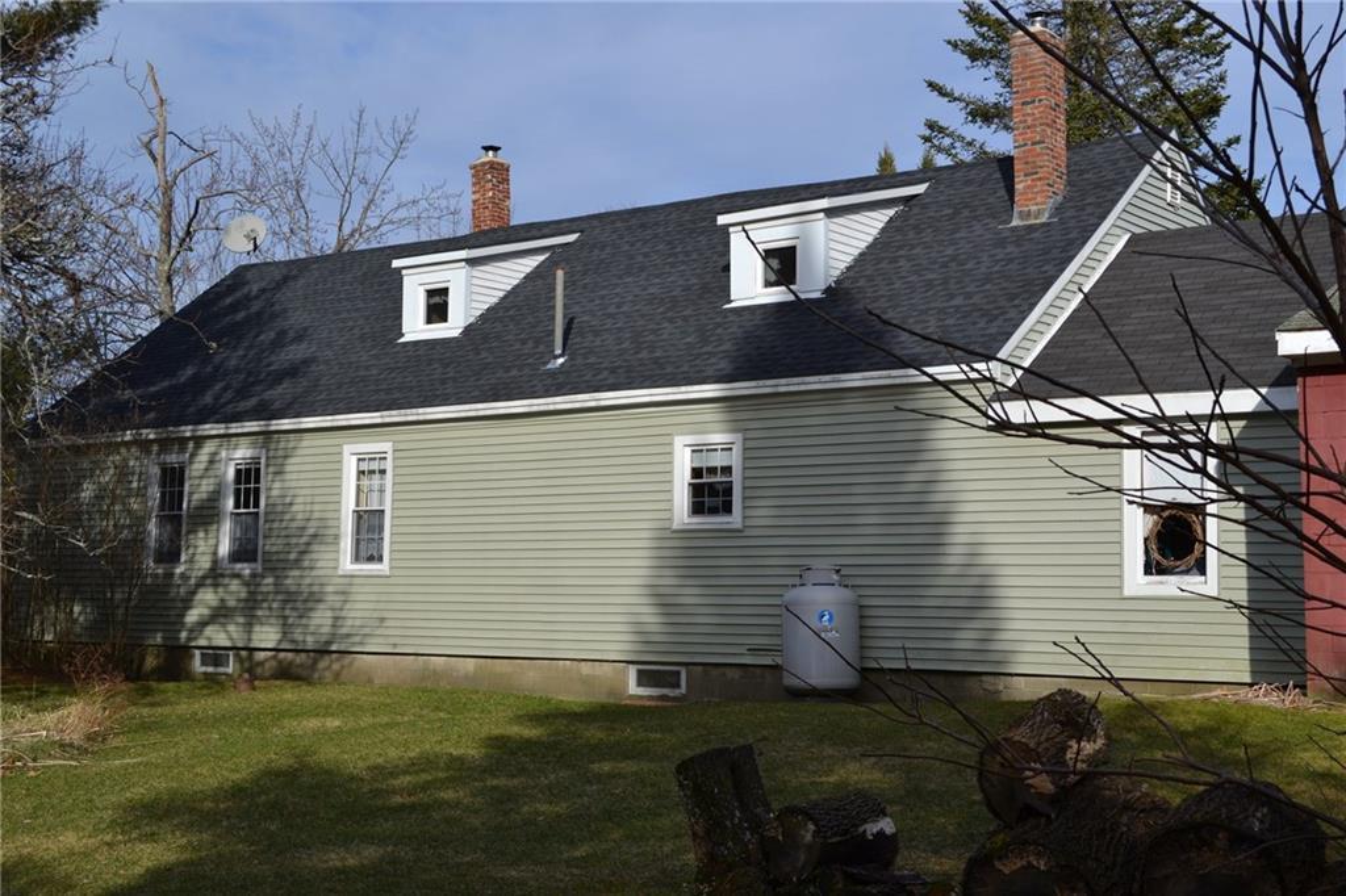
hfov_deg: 41.1
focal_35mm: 48
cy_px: 448
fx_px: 1794
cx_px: 673
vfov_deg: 28.1
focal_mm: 32
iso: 100
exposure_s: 1/250
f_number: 8
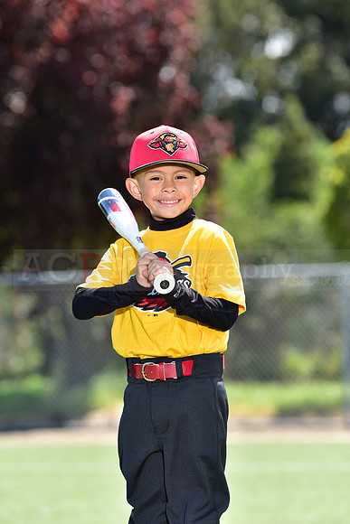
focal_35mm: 200
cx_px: 175
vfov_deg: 10.3
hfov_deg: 6.9
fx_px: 2915
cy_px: 262
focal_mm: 200
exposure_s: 1/200
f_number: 5
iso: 80
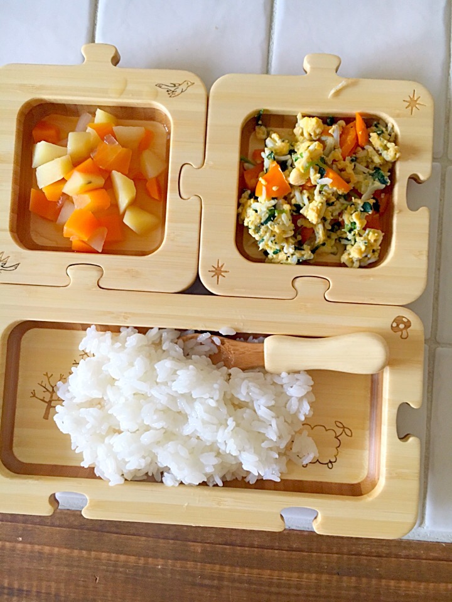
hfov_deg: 48.2
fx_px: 505
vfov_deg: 61.7
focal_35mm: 29
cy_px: 301
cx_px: 226
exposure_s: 1/30
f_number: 2.2
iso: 125
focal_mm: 4.15
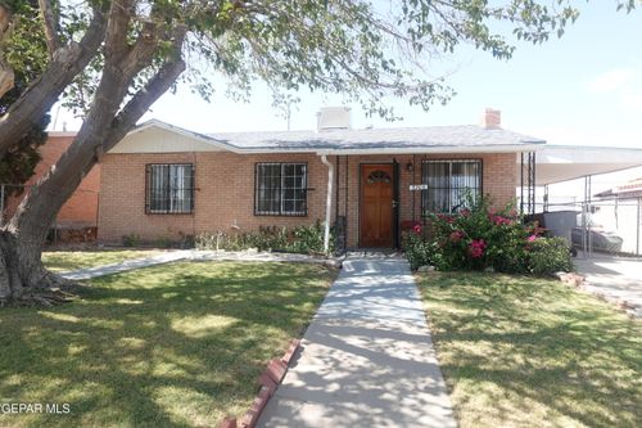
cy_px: 214
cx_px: 321
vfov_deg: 61.9
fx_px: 357
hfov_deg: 84.0
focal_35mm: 20
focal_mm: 7.6
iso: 125
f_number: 2
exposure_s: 1/1000
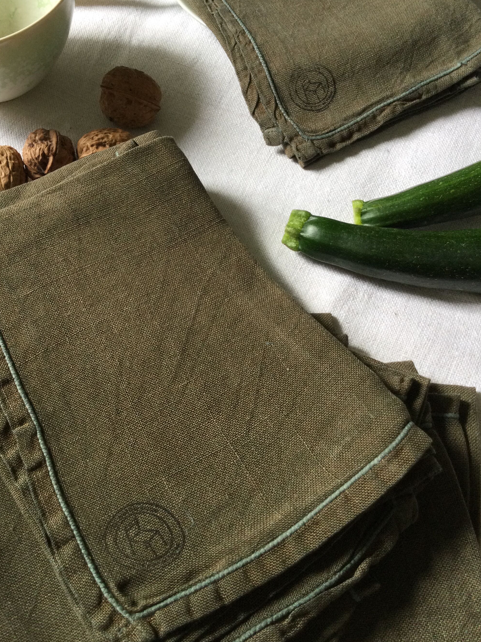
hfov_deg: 37.7
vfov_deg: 48.8
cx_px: 215
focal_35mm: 38
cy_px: 276
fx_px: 704
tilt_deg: -58.2
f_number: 2.4
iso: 25
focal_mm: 3.3
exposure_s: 1/33
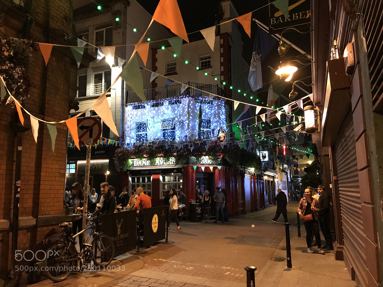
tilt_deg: +8.8
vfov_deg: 49.7
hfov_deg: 63.4
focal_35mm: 28
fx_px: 310
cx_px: 192
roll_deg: +2.1
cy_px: 144
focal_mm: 3.99
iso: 100
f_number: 1.8
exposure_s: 1/7
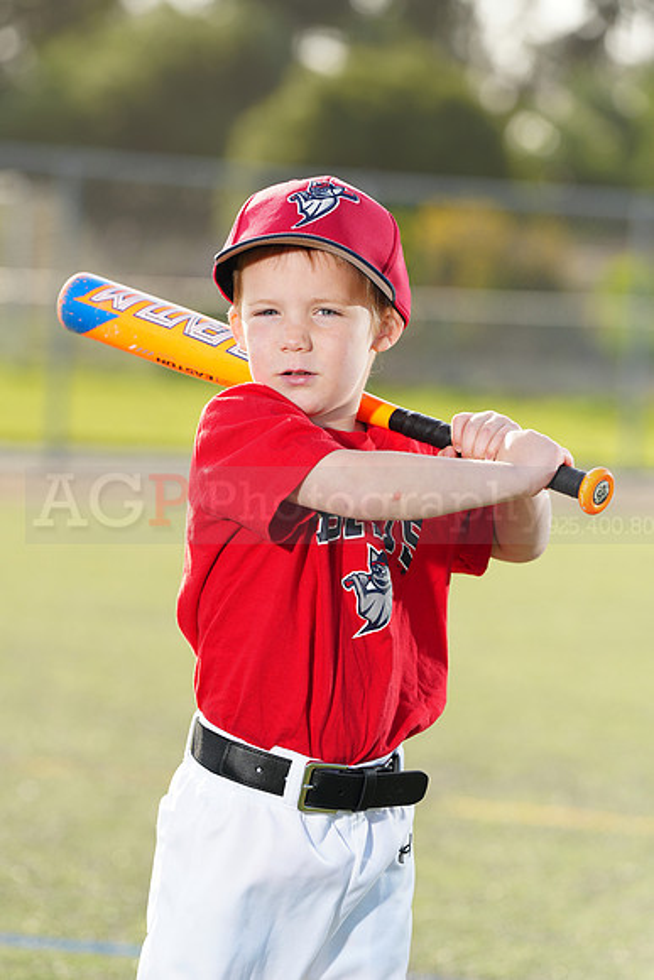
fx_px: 4711
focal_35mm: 173
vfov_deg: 11.9
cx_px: 327
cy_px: 490
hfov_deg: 7.9
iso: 100
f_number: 5
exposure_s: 1/250
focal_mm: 173
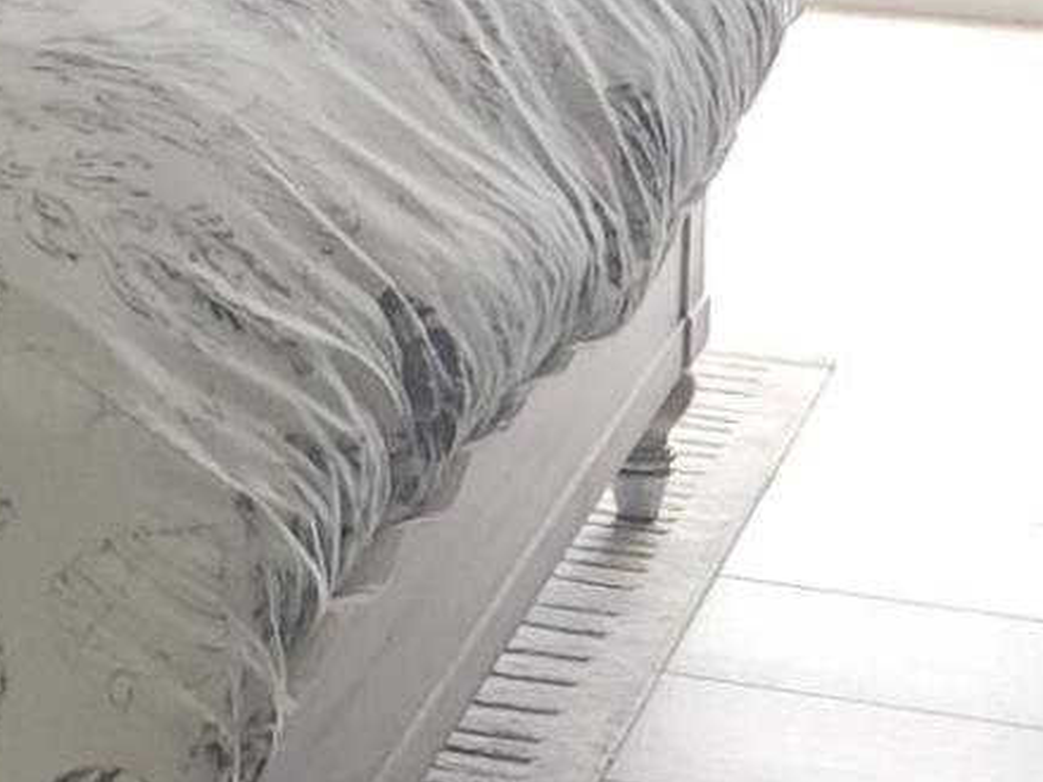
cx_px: 40
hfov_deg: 12.9
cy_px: -105
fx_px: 4548
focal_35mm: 151
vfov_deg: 9.7
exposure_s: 1/60
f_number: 1.8
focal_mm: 5.4
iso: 64
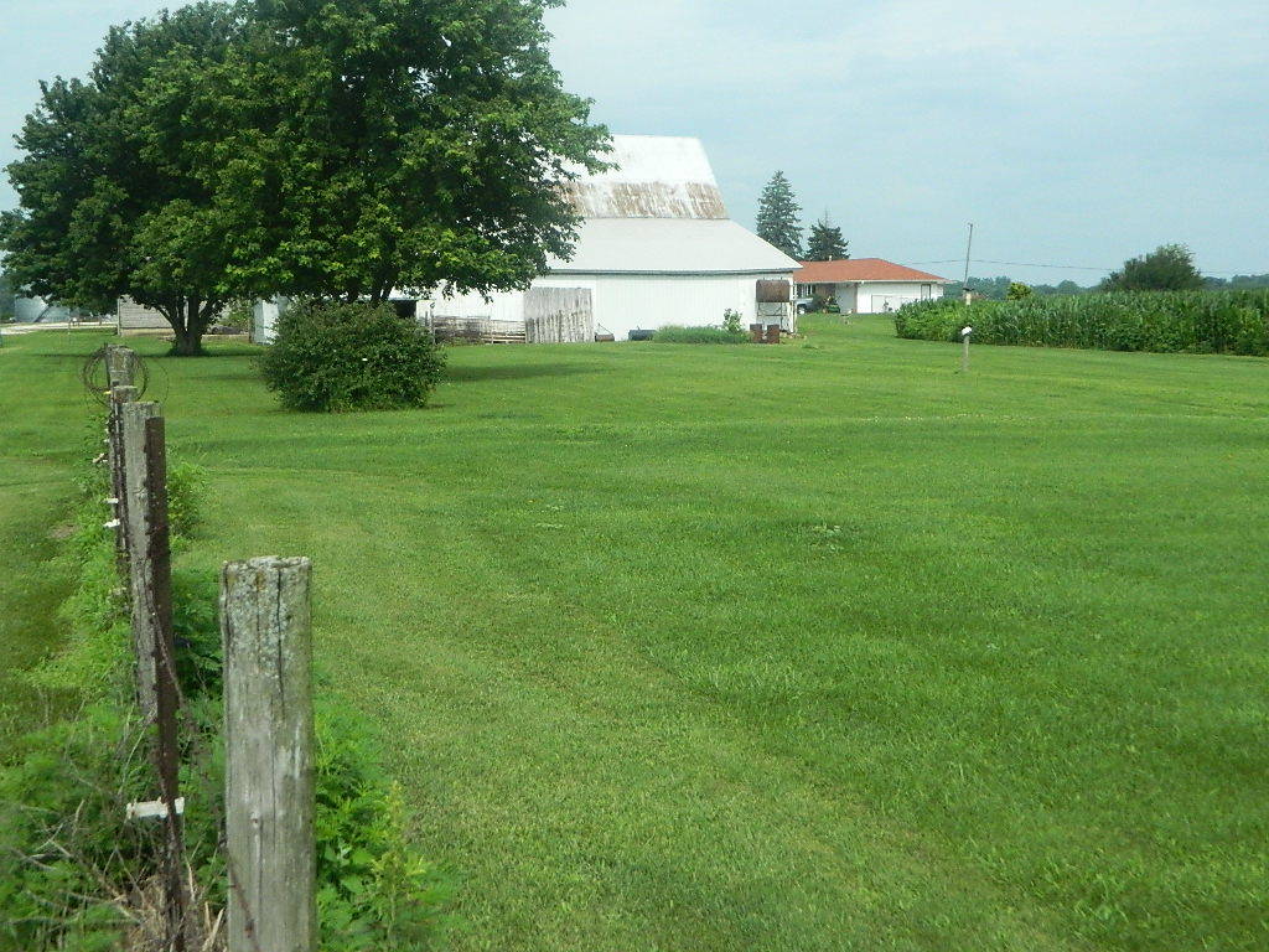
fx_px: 1723
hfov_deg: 40.4
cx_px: 634
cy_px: 476
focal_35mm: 47
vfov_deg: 30.9
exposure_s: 1/640
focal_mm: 8.4
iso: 400
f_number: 10.2
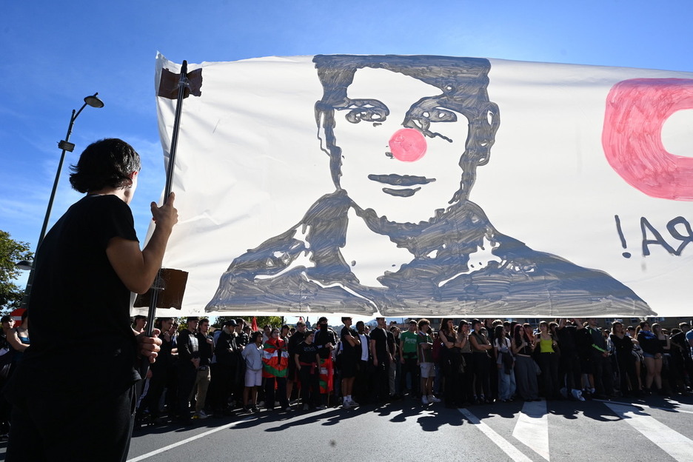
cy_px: 231
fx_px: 356
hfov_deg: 88.4
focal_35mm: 18
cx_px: 346
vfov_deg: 65.9
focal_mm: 18.5
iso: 640
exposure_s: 1/1600
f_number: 8
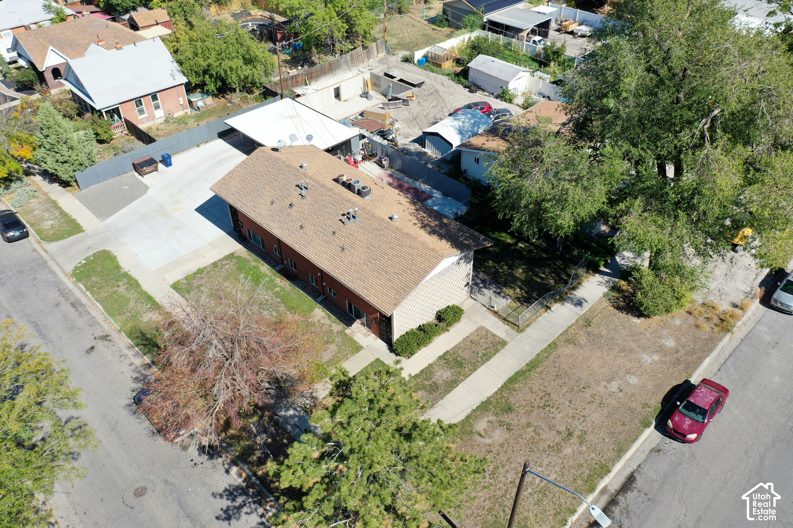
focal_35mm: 28
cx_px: 396
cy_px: 264
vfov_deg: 46.4
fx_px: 617
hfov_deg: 65.5
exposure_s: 1/60
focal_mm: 10.26
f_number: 3.5
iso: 200
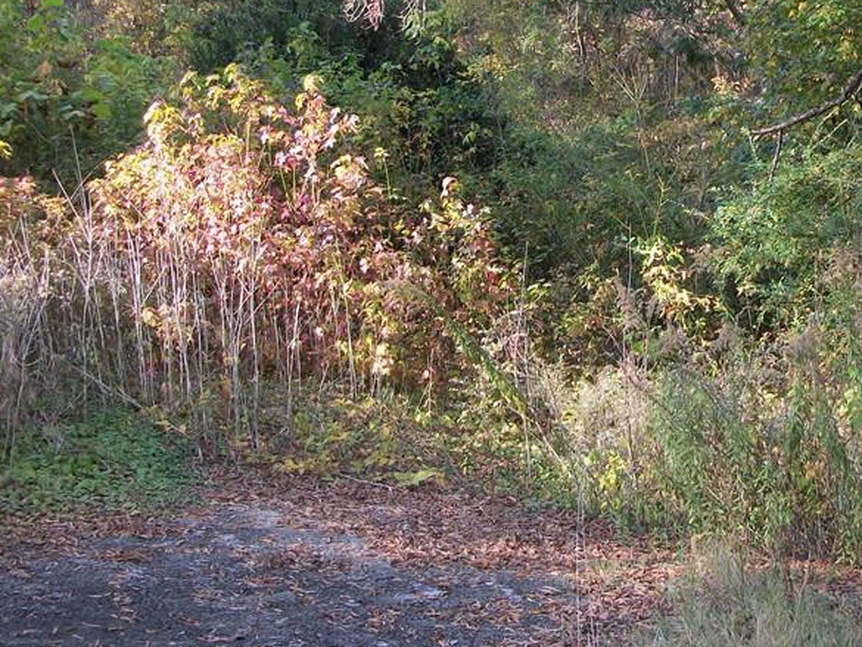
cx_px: 601
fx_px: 1395
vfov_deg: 26.1
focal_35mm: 56
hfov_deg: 33.9
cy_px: 289
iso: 80
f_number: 2.9
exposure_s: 1/160
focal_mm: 5.7
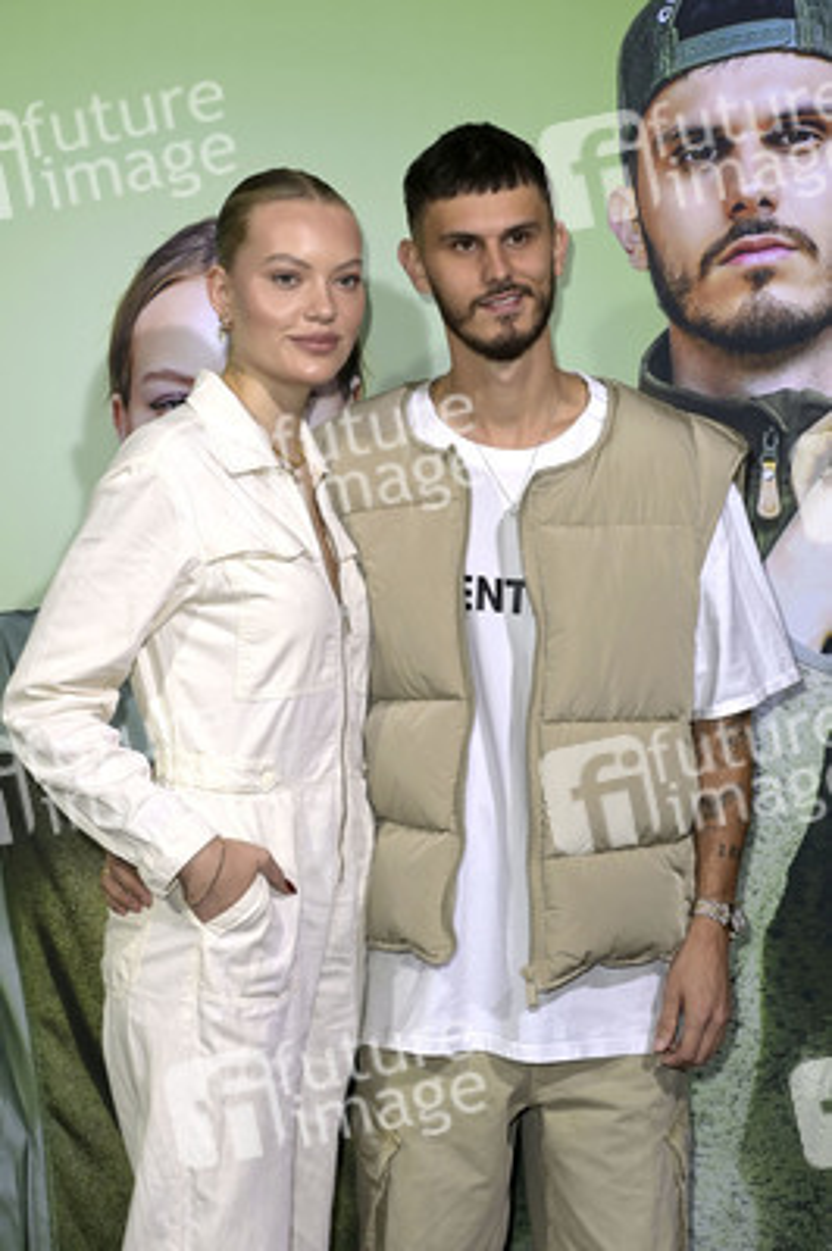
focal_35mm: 62
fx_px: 2153
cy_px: 626
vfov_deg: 32.4
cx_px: 416
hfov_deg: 21.9
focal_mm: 62
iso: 640
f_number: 5.6
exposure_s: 1/250
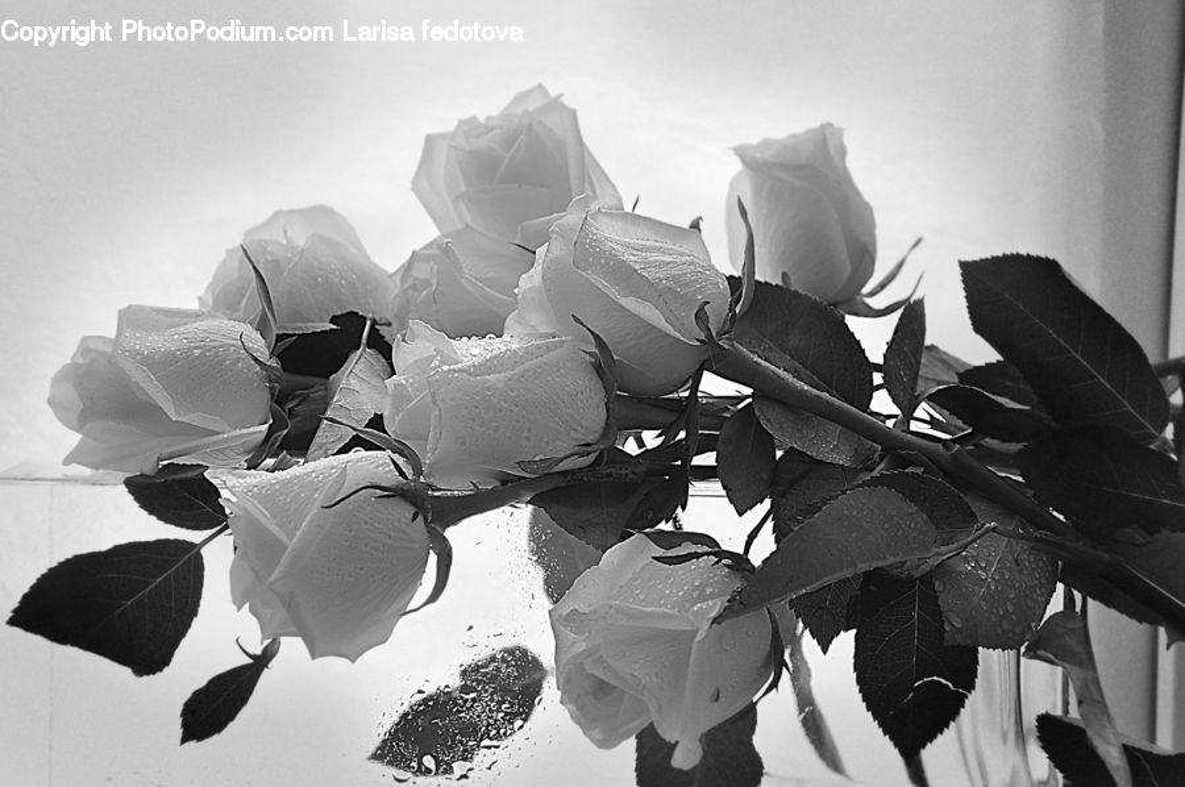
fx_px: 2367
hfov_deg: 28.1
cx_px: 592
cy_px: 394
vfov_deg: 18.9
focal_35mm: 72
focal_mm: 48
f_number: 5
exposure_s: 1/125
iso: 250
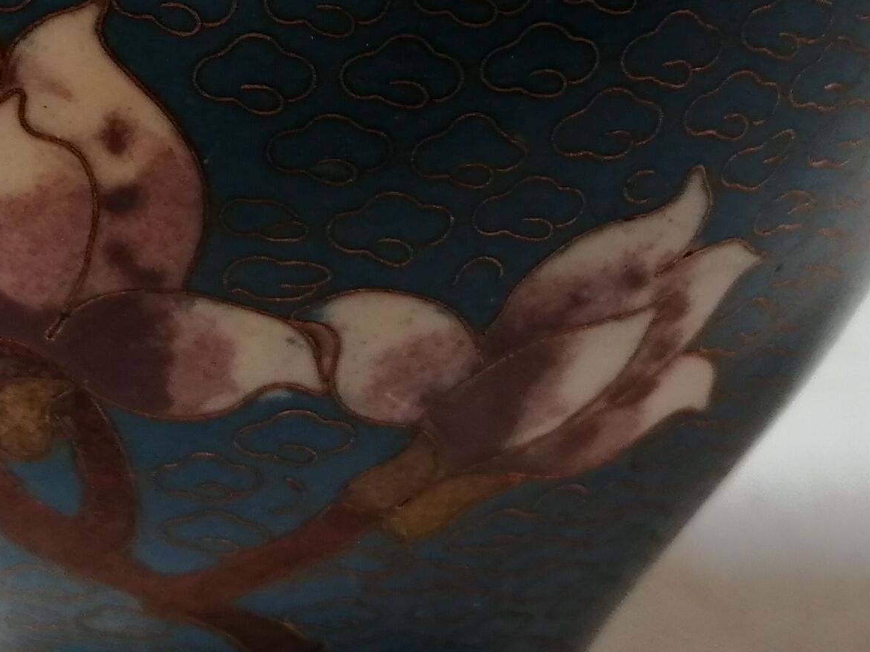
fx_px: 2337
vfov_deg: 15.4
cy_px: -114
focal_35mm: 93
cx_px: 94
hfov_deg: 20.7
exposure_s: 1/169
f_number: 1.8
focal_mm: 3.46
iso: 50
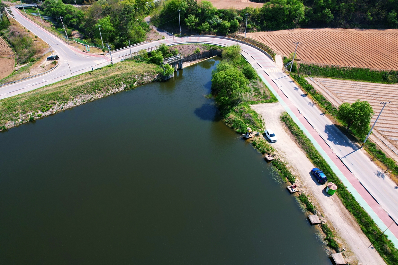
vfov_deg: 57.2
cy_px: 132
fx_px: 243
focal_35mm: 22
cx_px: 199
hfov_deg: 78.6
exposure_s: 1/1600
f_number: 2.8
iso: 150
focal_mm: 8.38
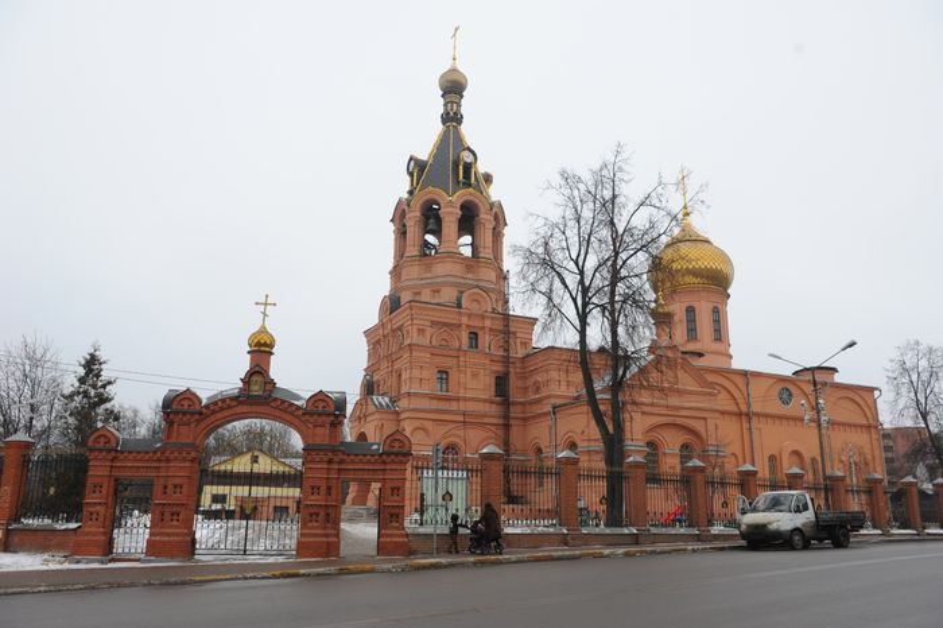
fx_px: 759
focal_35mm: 29
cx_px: 472
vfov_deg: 44.9
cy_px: 314
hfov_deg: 63.7
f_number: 5.6
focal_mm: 29
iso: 1000
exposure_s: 1/500
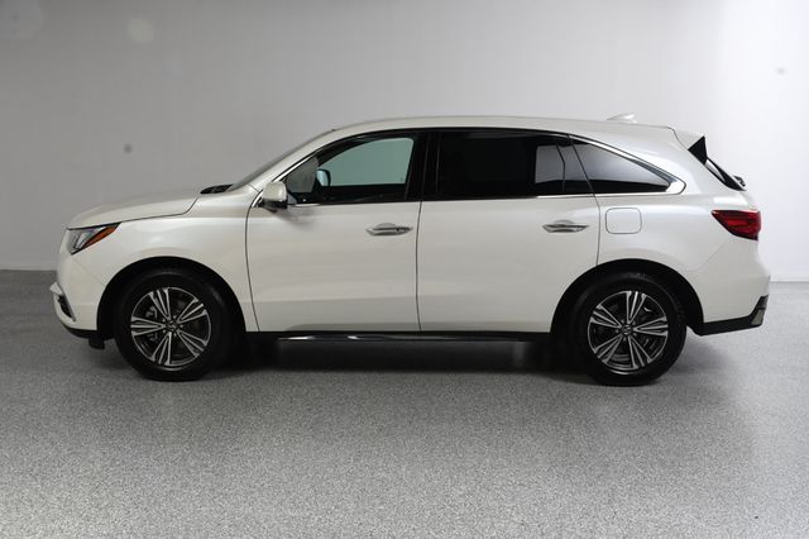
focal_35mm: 36
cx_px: 404
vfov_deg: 36.8
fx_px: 809
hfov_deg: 53.2
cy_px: 270
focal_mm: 24
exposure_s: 1/160
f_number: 13
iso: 100
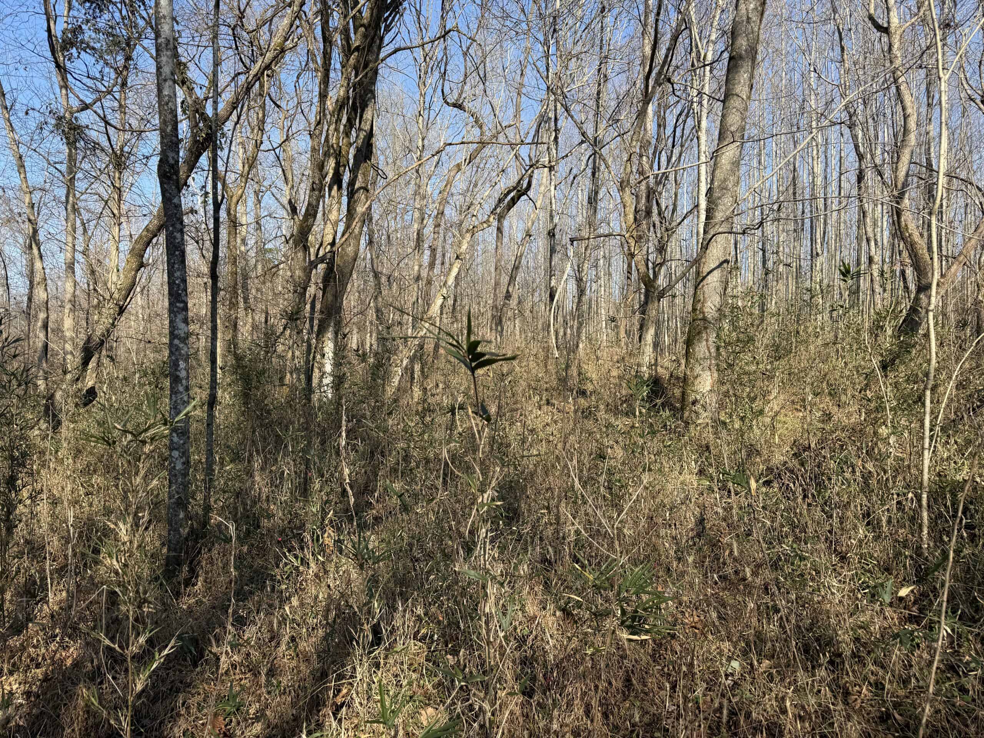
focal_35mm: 24
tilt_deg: +2.9
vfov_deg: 56.8
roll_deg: -1.1
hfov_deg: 71.6
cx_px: 492
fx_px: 682
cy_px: 369
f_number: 1.78
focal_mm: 6.76
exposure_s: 1/1770
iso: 80
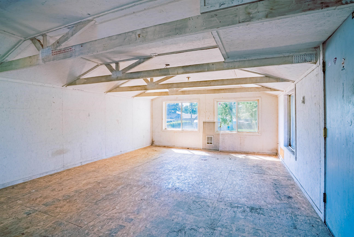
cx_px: 177
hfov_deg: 96.7
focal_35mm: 16
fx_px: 157
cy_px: 118
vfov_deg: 73.8
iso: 400
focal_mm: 16
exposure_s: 1/640
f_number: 8
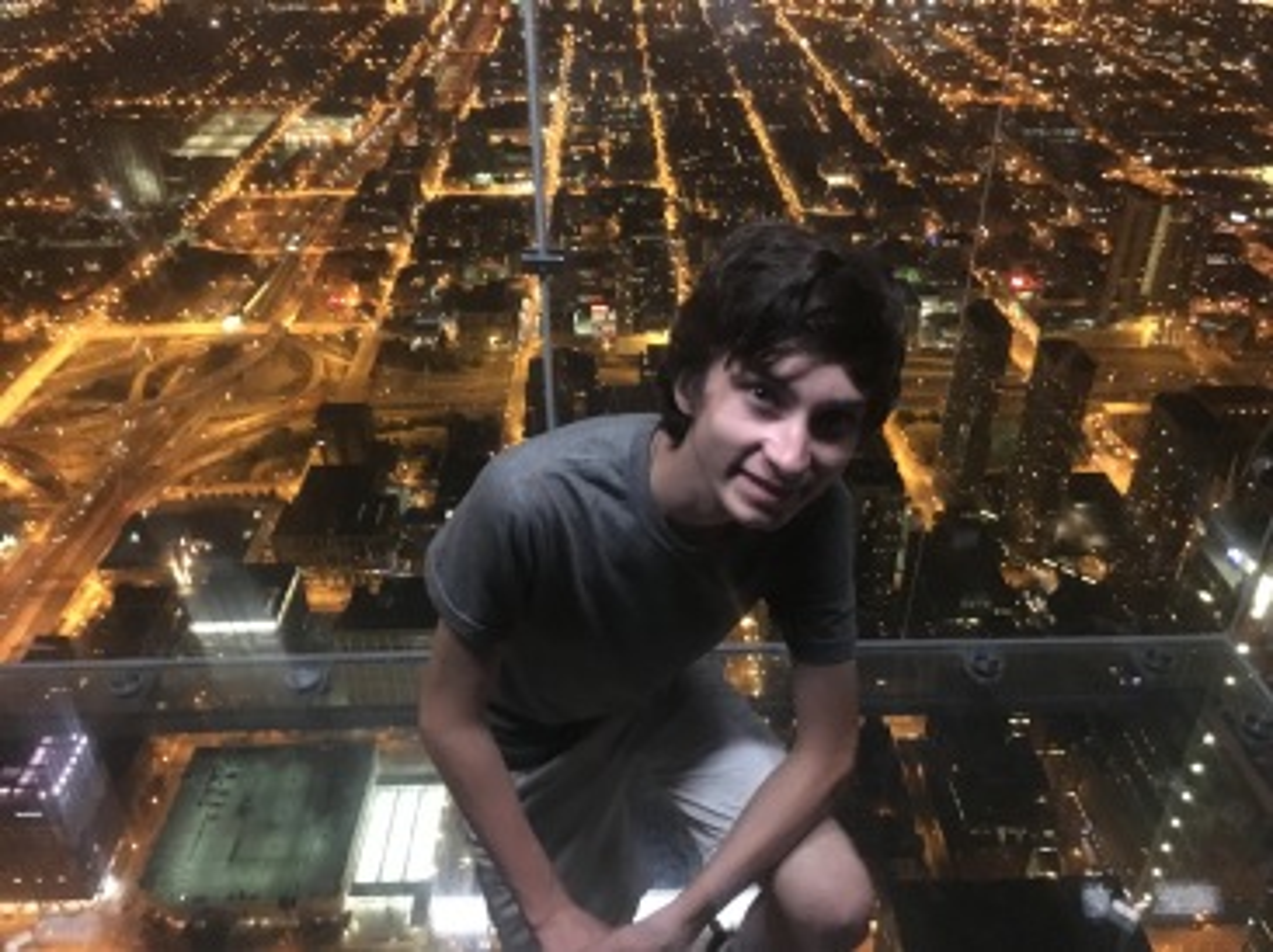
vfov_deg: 48.2
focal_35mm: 29
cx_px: 636
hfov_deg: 61.7
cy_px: 476
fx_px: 1066
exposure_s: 1/15
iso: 800
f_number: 2.2
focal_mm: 4.15
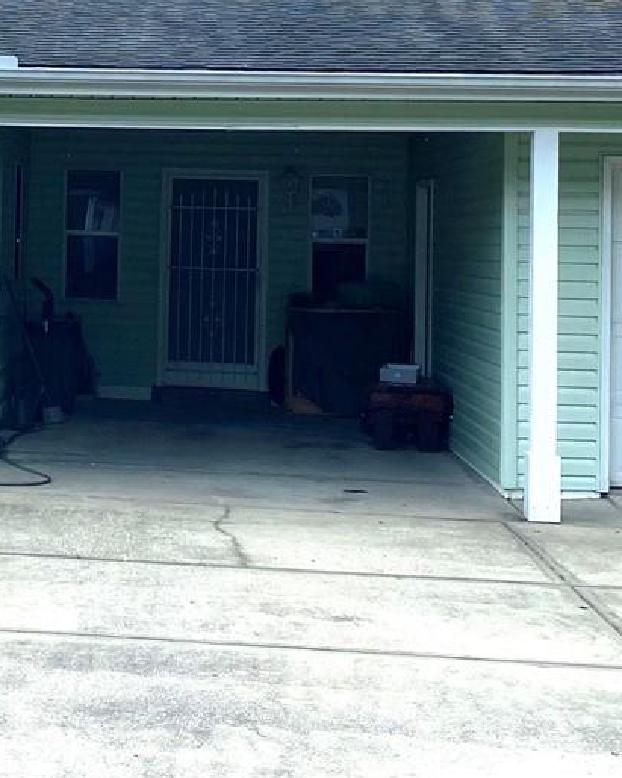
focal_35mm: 79
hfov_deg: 18.8
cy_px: 157
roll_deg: -1.0
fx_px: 1818
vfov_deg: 23.8
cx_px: -32
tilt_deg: +1.7
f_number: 1.8
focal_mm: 4.25
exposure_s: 1/3205
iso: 32
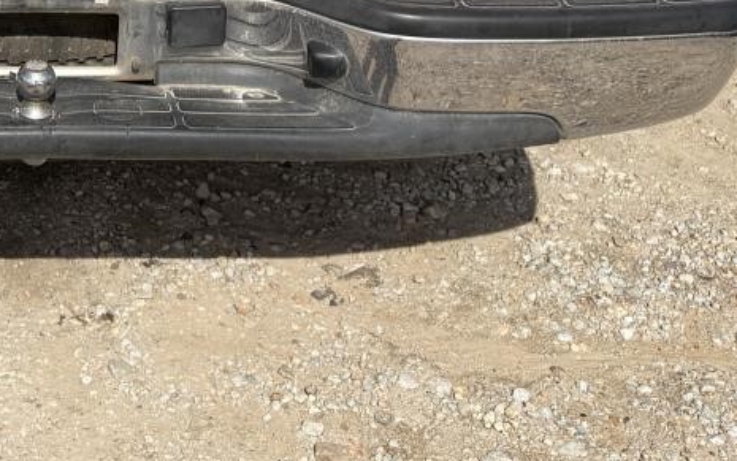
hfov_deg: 27.6
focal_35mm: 70
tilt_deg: -11.5
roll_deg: -3.7
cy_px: -242
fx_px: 1407
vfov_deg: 16.8
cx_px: -8
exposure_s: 1/4673
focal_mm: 6.76
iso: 80
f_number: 1.78
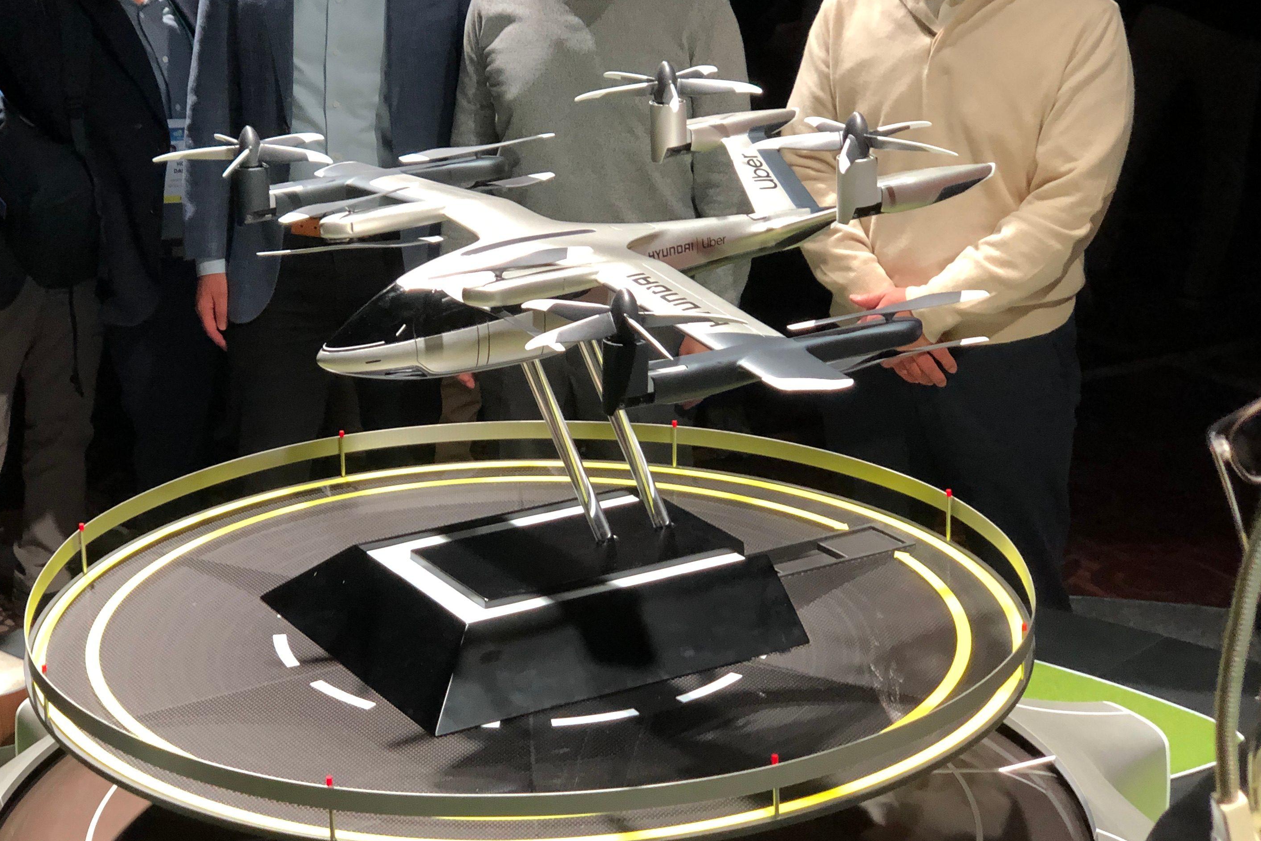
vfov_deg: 17.7
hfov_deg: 26.2
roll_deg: +7.6
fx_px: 2697
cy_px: 351
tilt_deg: -16.0
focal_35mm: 77
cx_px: 449
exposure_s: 1/43
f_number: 2.4
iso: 100
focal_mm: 6
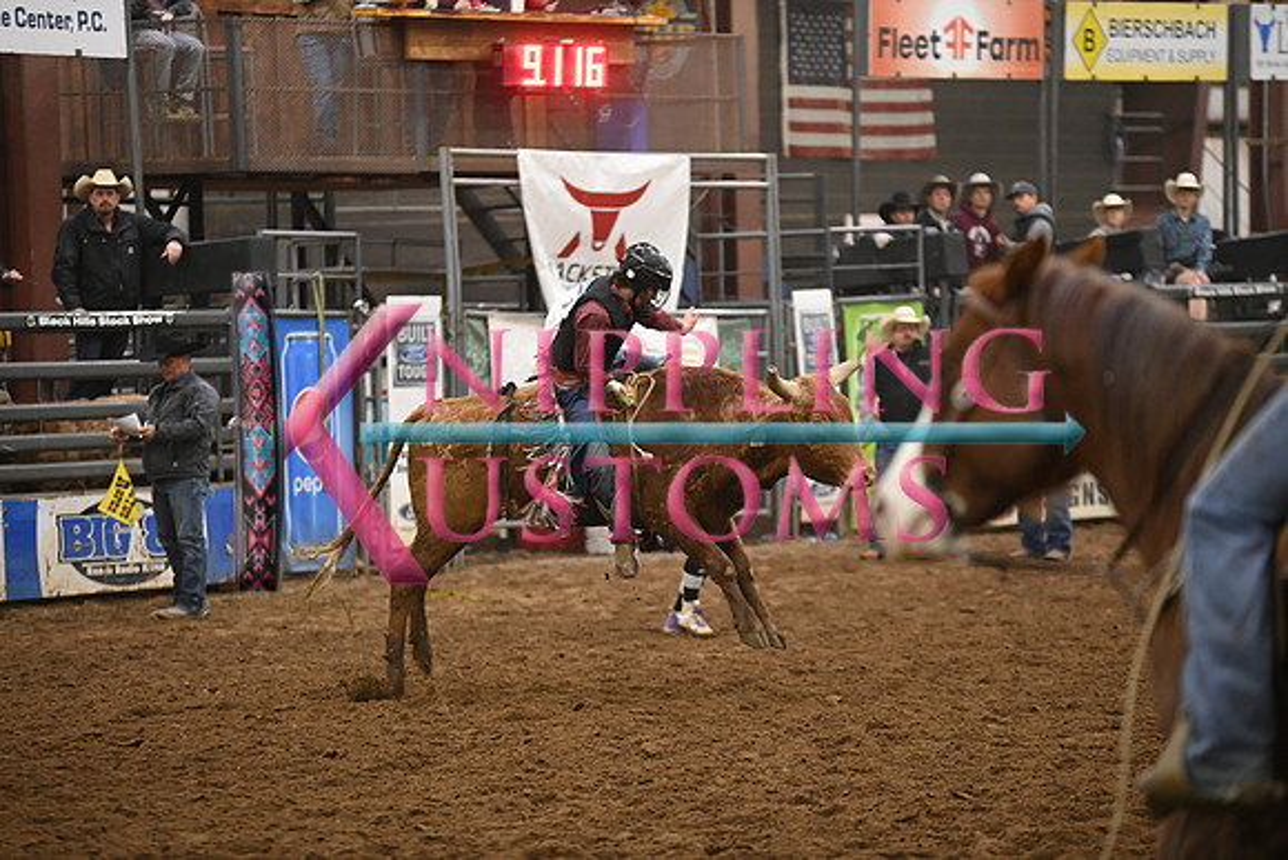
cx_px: 644
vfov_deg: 8.6
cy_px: 430
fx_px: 5726
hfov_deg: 12.8
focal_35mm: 160
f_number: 2.8
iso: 3200
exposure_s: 1/400
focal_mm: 160
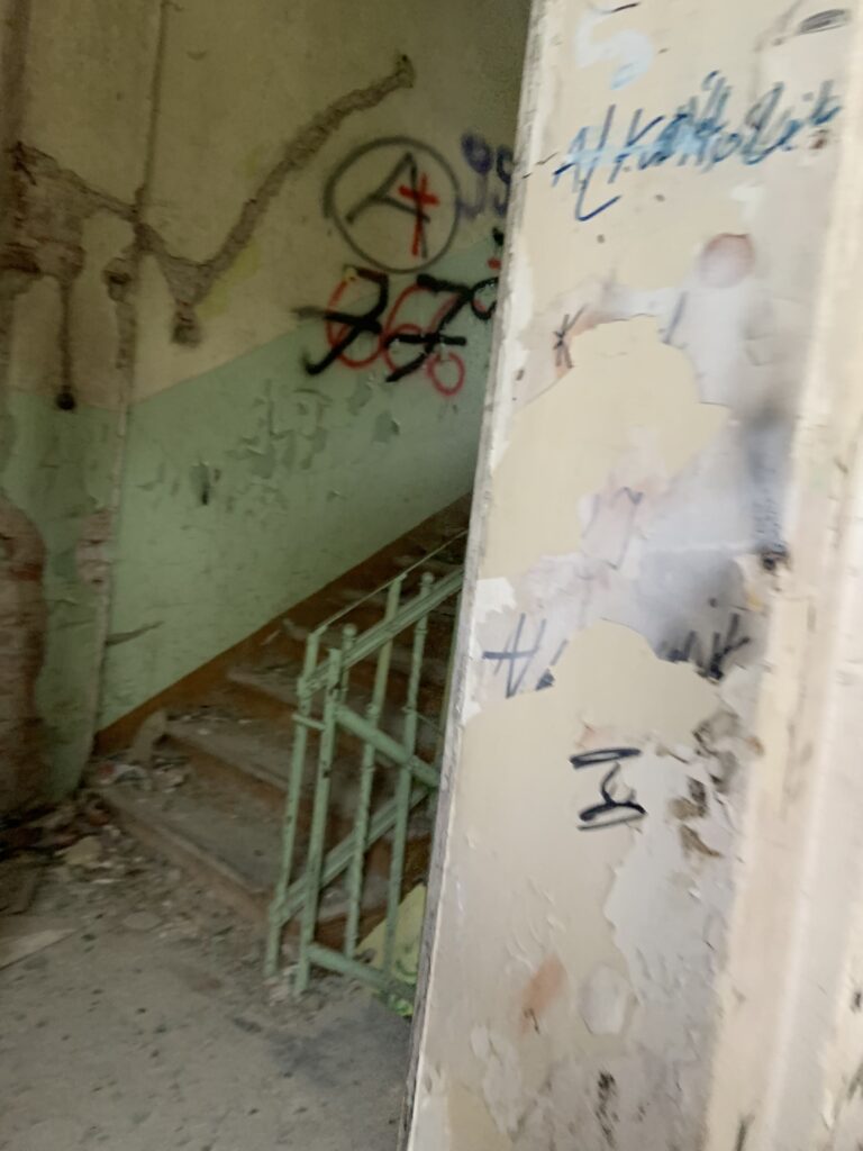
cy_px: 576
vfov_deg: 67.3
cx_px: 432
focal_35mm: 26
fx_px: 864
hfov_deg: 53.1
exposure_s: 1/60
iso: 250
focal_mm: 4.25
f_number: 1.8
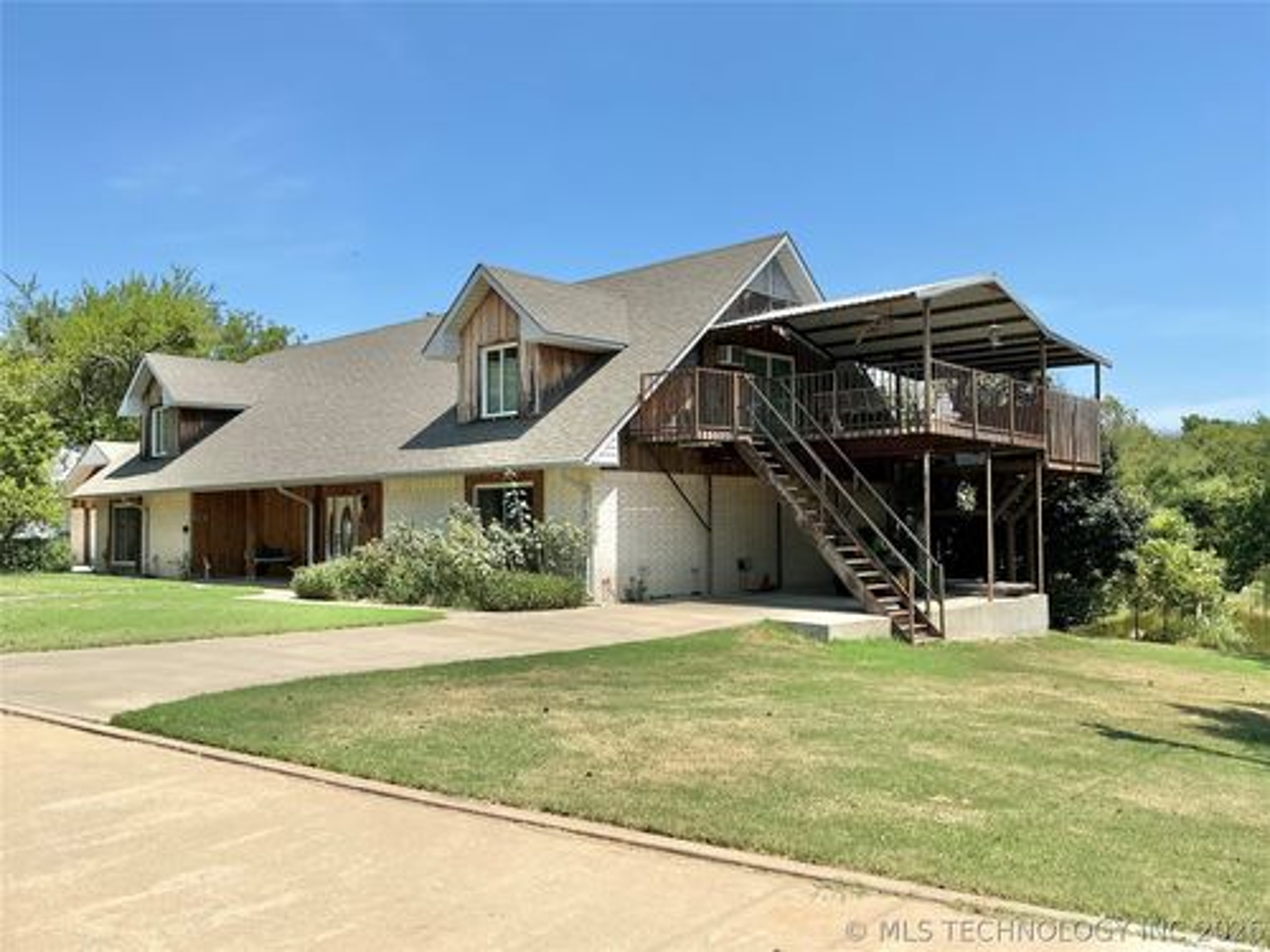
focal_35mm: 29
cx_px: 635
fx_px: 1064
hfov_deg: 61.7
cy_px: 476
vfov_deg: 48.2
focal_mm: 3
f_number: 1.8
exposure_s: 1/1984
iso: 25
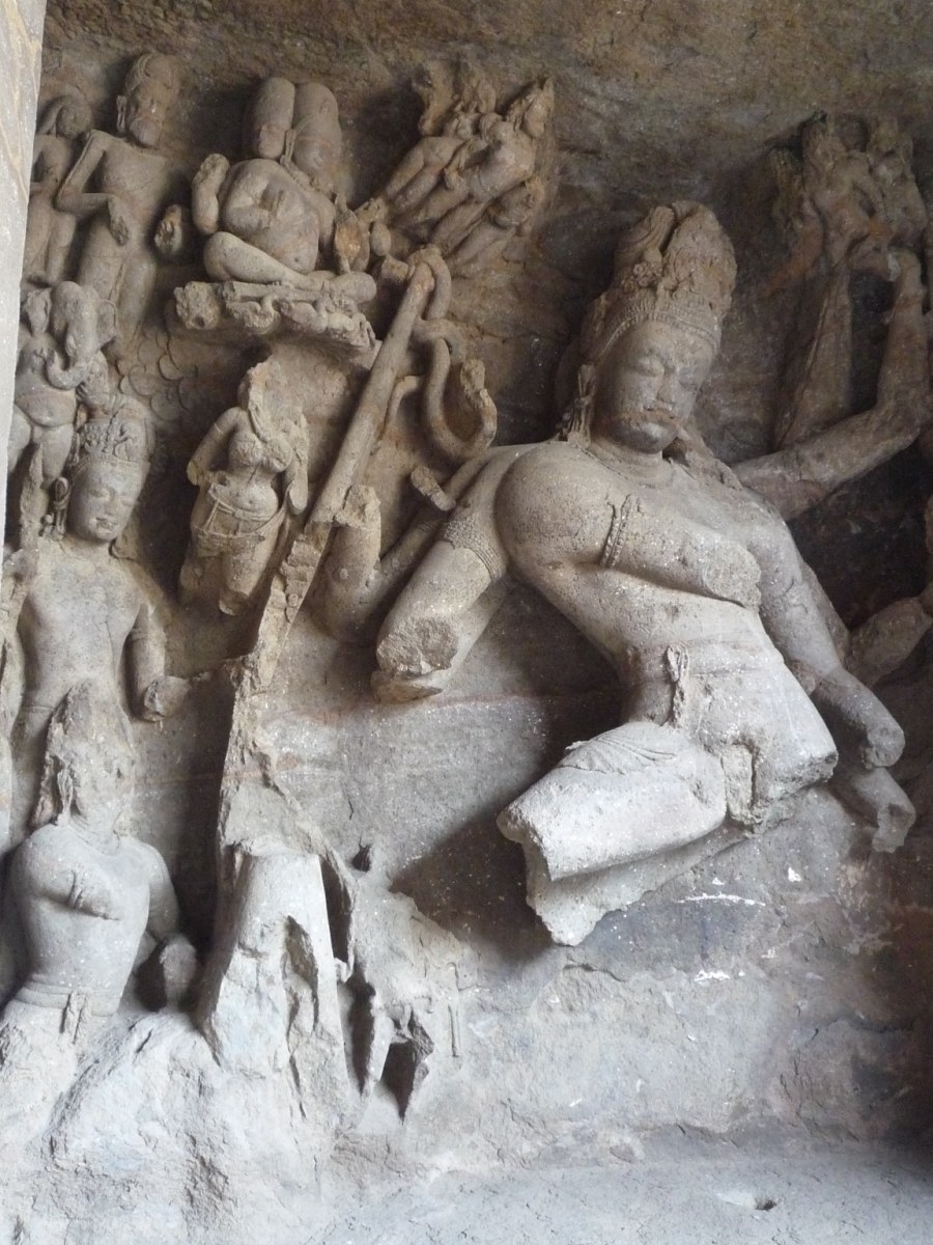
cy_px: 622
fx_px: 1114
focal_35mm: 31
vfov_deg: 58.4
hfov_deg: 45.4
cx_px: 466
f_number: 2.8
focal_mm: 4.5
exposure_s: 1/10
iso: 400
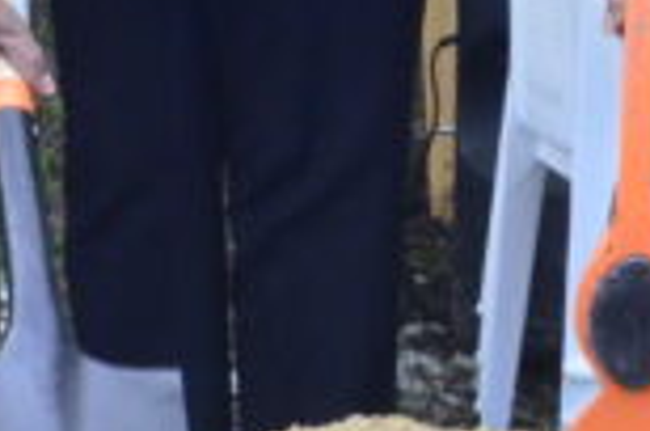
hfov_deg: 11.4
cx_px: 663
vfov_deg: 7.6
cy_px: -110
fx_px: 3225
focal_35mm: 179
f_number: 14
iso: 2000
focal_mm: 18
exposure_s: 1/50
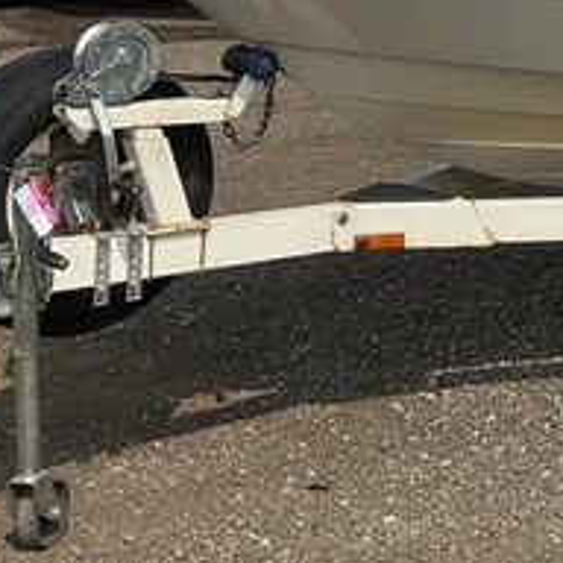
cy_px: -116
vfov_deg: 16.6
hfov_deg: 16.5
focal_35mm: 100
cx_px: 730
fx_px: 1840
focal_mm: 3
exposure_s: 1/2959
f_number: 1.8
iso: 25
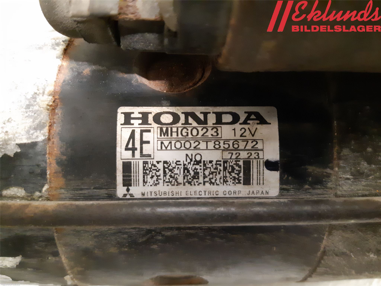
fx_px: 286
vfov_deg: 53.1
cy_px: 143
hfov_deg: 67.3
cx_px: 190
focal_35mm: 26
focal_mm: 3.93
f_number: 1.7
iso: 640
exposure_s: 1/17
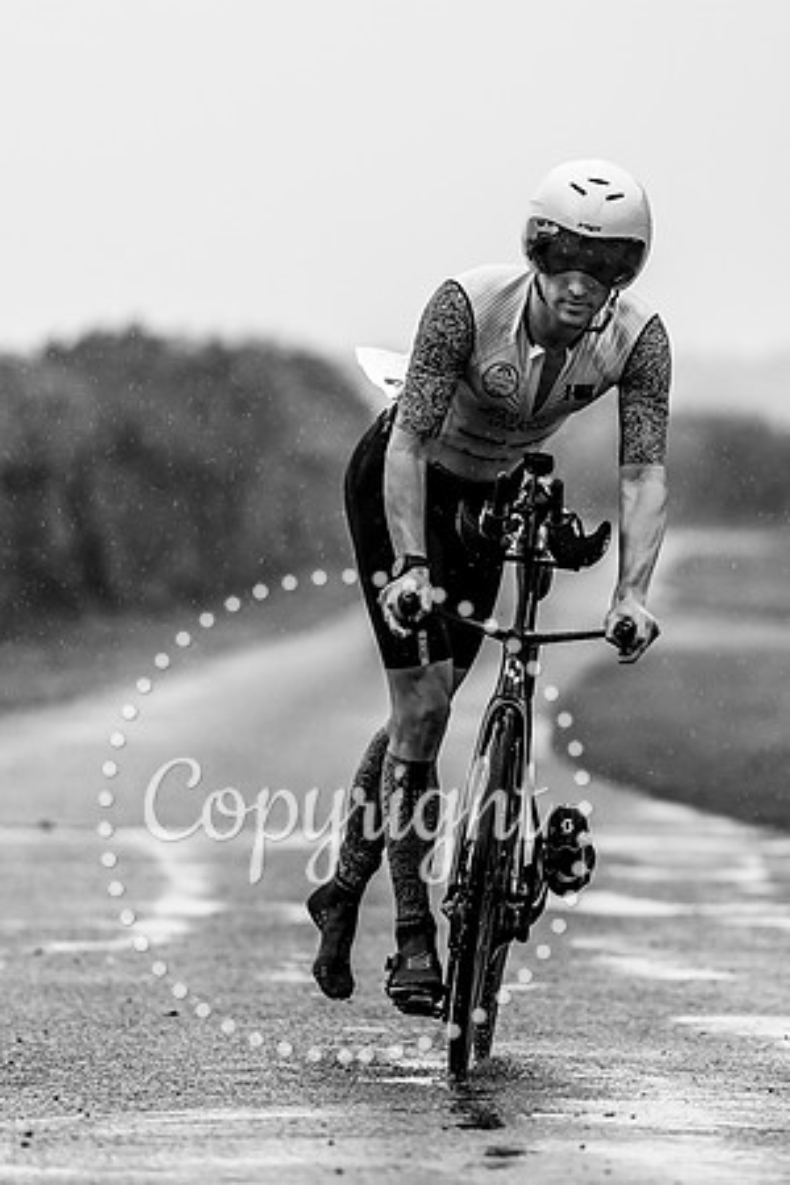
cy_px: 533
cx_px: 662
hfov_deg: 3.4
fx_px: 13232
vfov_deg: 5.1
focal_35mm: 402
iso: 160
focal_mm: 200
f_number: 3.2
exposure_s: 1/1000
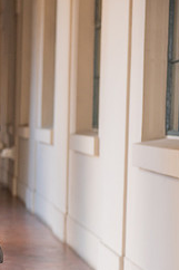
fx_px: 1255
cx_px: -132
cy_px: 205
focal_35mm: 168
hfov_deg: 7.9
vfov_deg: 12.2
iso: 800
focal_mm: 70
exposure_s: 1/160
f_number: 2.8
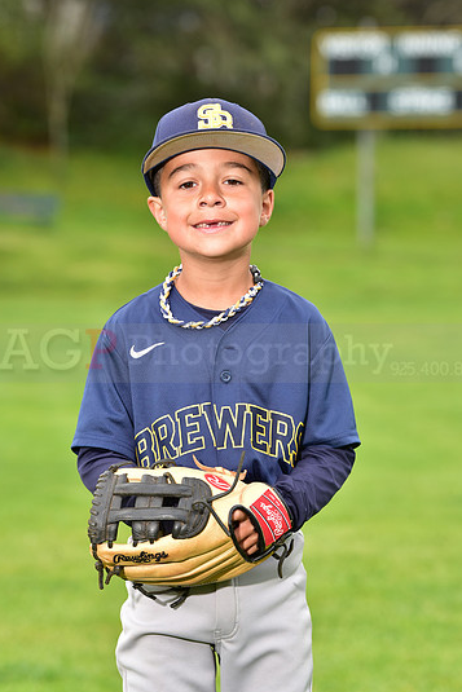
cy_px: 341
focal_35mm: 168
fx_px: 3232
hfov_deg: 8.2
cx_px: 222
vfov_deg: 12.2
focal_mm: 155
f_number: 5.6
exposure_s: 1/250
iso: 400
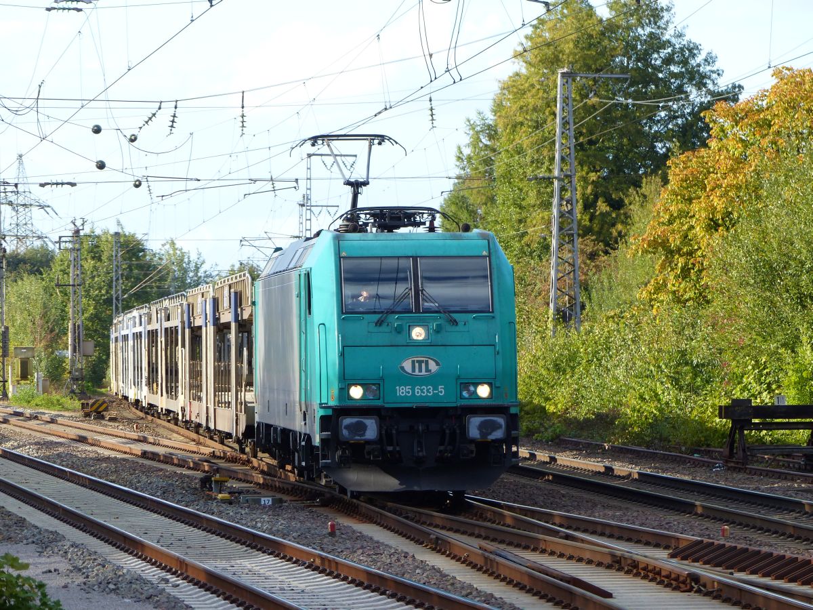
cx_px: 406
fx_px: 5190
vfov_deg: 6.7
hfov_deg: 9.0
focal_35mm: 221
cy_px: 305
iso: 100
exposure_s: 1/640
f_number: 2.8
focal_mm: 39.8
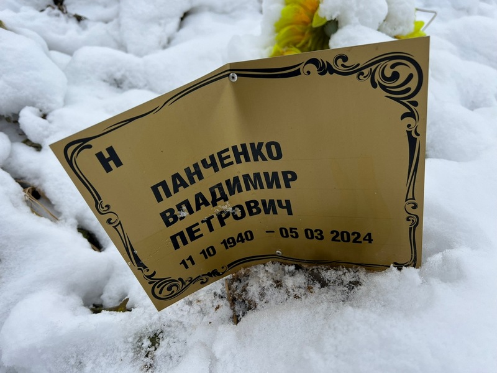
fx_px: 373
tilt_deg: -47.0
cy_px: 186
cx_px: 248
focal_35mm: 26
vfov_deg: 53.1
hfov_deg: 67.3
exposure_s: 1/607
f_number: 1.5
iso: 50
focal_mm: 5.7
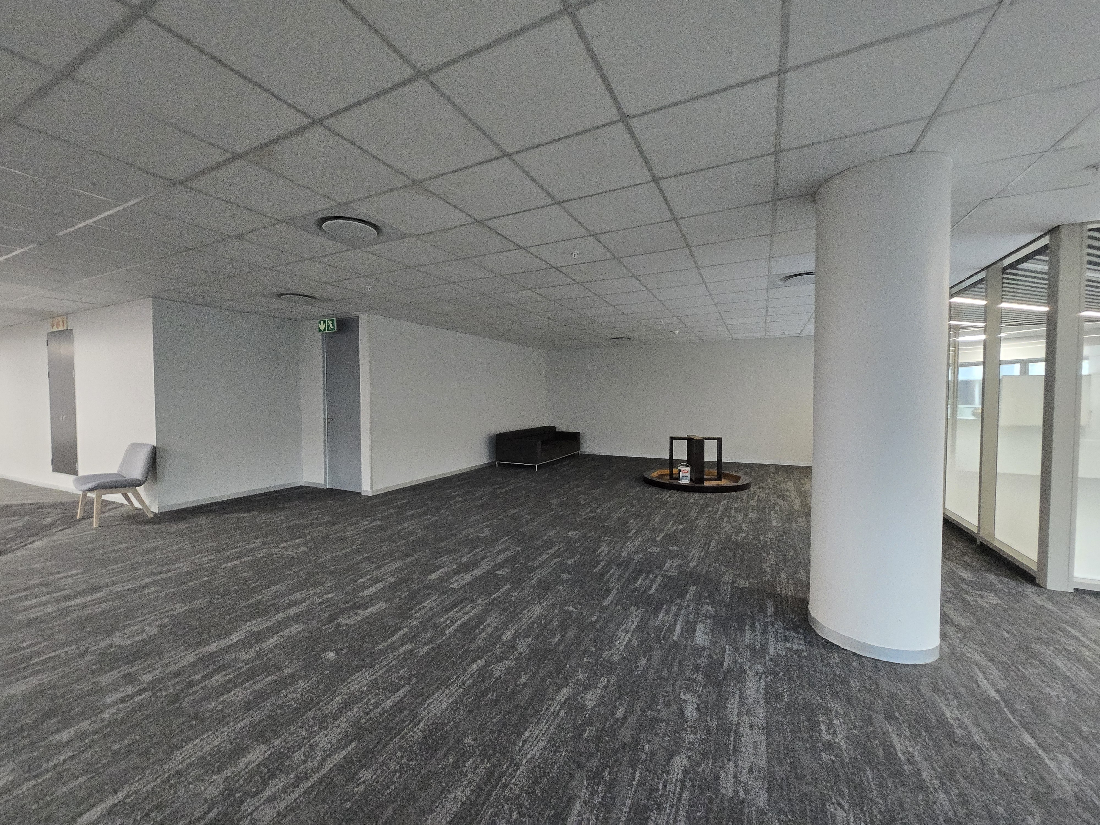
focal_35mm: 13
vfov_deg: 89.9
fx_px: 413
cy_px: 412
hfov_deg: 106.2
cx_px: 550
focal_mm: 1.7
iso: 640
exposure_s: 1/50
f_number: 2.2
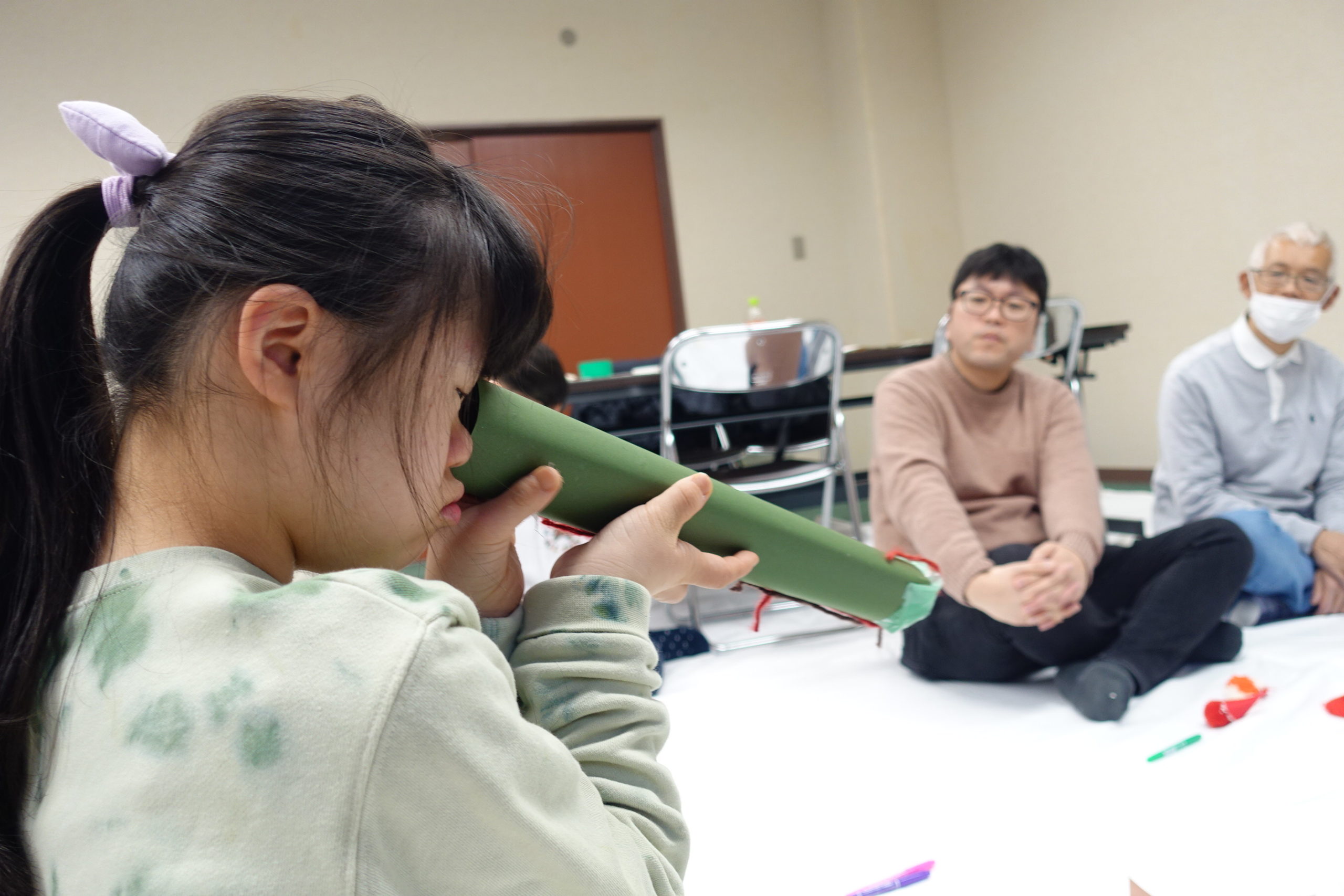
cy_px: 448
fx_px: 1195
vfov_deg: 41.1
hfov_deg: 58.7
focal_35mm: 32
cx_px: 672
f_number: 2.8
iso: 200
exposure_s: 1/40
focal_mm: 11.81
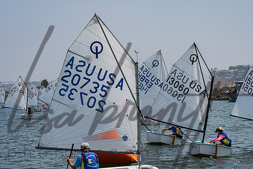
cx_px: 132
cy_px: 112
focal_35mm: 116
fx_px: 815
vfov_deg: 11.8
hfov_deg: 17.6
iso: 320
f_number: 6
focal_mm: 84
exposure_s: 1/2500
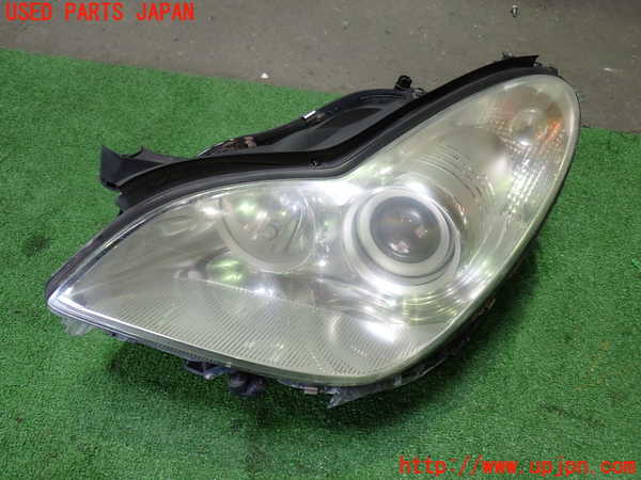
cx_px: 320
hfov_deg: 60.0
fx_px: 556
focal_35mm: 30
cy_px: 240
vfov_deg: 46.8
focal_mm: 5.4
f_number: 2.3
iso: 200
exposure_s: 1/40
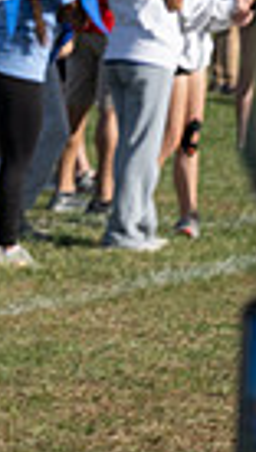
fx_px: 3703
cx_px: -643
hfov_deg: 3.8
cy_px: 110
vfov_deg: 7.0
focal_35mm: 308
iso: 320
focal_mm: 70
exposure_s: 1/1000
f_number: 7.1
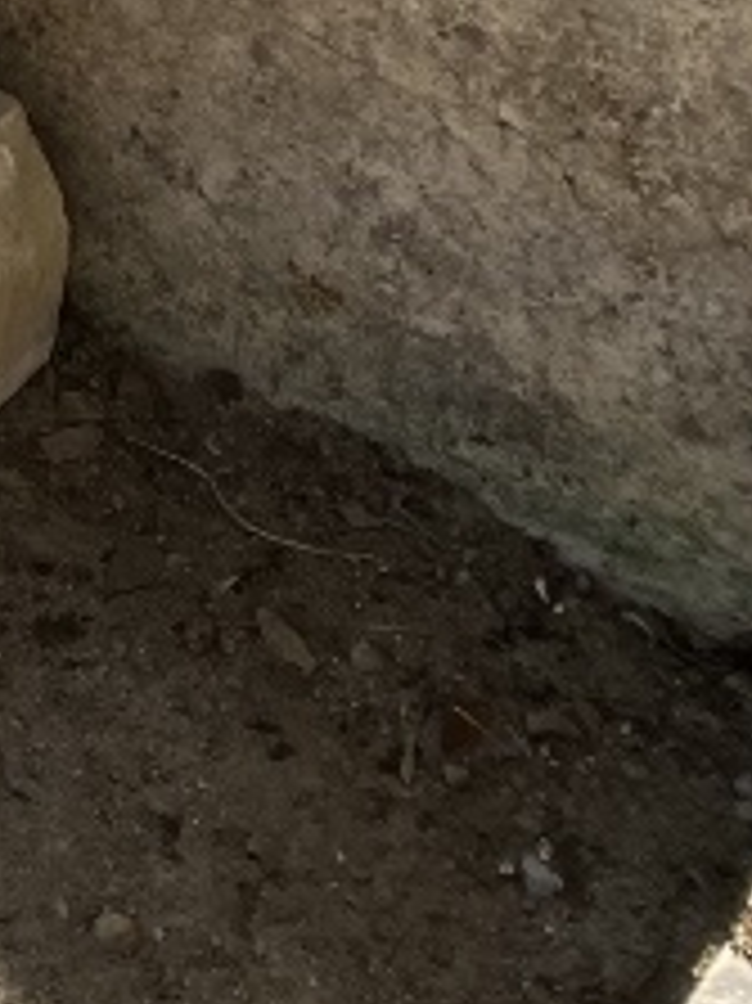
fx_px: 4378
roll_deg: -2.1
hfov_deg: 9.1
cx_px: -833
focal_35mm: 151
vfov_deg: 11.7
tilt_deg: -21.7
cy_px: -990
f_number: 1.8
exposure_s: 1/666
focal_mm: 3.99
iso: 32
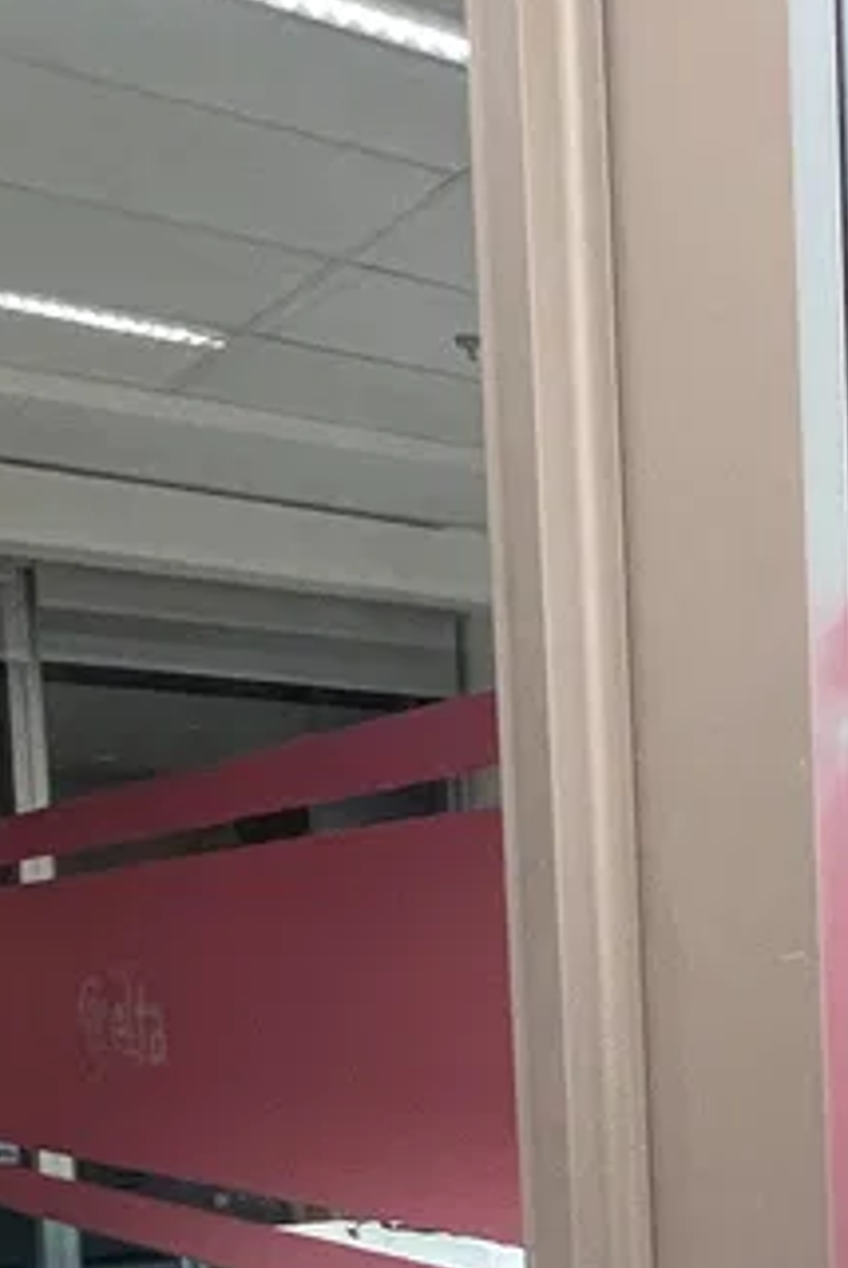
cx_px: 1391
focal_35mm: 54
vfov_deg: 34.6
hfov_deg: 20.2
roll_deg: +1.1
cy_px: 1161
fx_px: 1904
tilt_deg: -4.2
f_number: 1.8
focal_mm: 1.57
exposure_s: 1/60
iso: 250
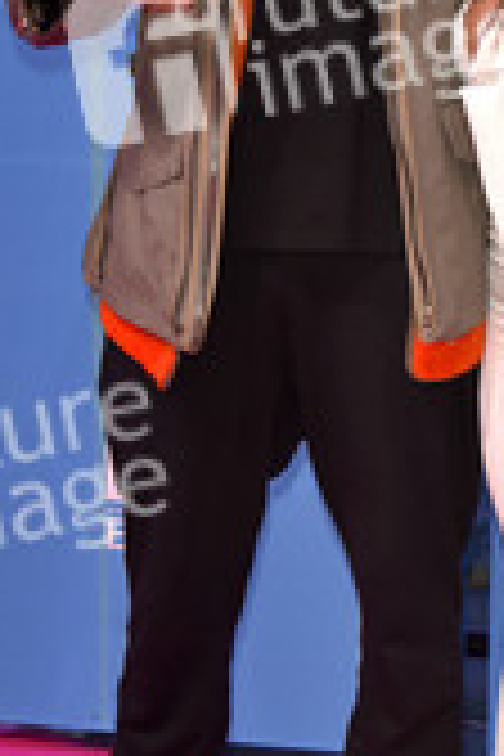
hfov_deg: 2.9
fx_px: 10016
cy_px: 266
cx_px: 428
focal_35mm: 477
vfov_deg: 4.3
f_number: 4.5
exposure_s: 1/250
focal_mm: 200
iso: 2000
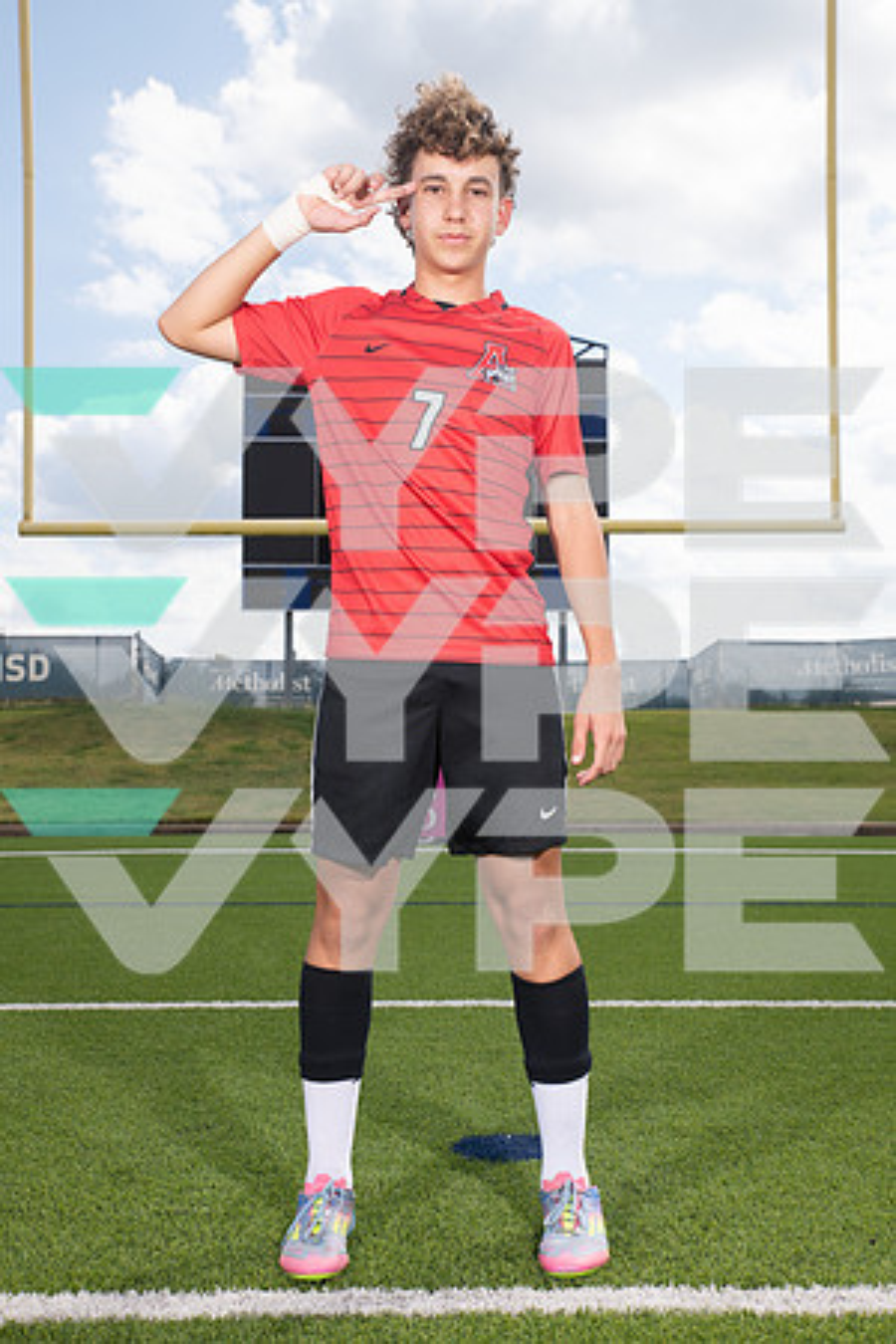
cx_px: 448
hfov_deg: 30.5
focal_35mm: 44
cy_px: 672
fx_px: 1643
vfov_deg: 44.5
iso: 125
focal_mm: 44
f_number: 7.1
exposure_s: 1/400
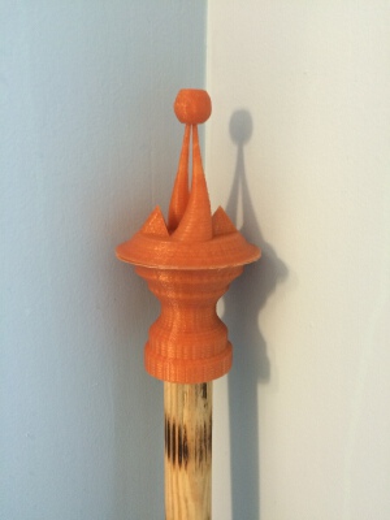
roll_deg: -2.1
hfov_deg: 48.2
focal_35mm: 29
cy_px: 260
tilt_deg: -19.2
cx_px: 195
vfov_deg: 61.7
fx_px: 436
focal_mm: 4.15
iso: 160
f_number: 2.2
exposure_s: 1/30
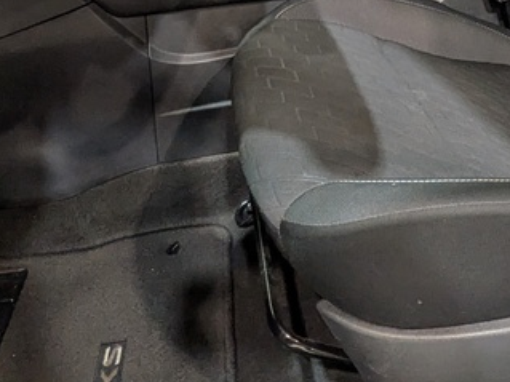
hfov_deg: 41.8
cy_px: -93
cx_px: 321
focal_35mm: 45
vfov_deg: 27.7
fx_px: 663
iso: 79
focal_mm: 1.83
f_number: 2.2
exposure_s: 1/40
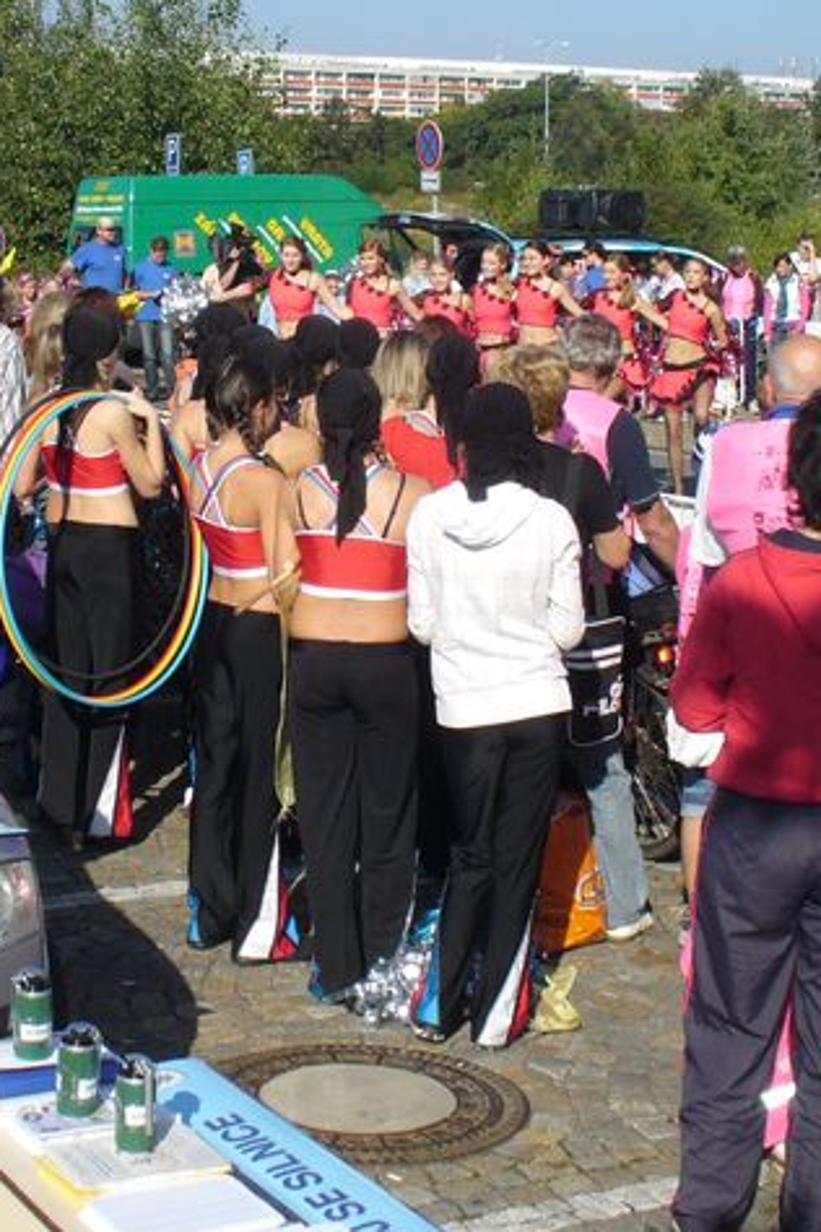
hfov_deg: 25.3
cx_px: 114
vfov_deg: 38.2
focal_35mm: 52
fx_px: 1779
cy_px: 619
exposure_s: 1/400
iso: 80
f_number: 5.6
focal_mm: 6.1
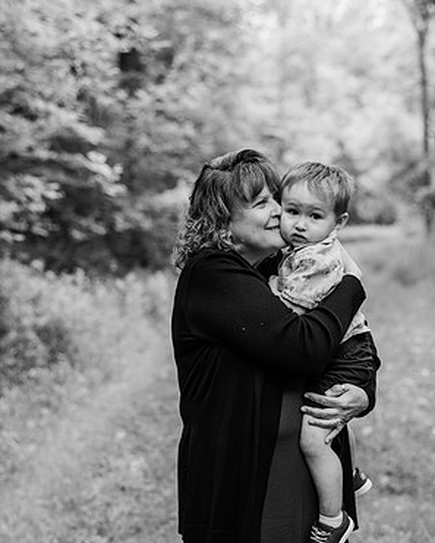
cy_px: 296
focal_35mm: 66
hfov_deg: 23.2
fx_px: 1062
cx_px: 218
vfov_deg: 28.7
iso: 320
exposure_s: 1/200
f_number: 2.8
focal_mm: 58
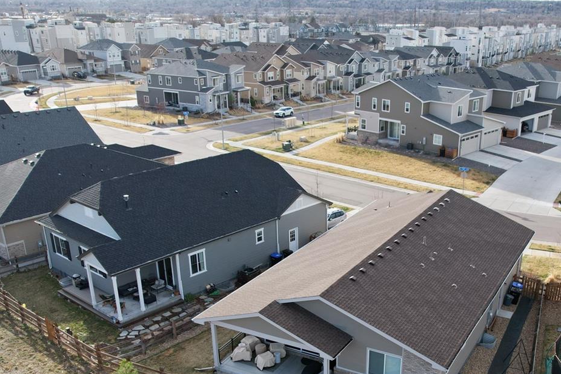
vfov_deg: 34.2
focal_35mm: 38
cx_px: 348
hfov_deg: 50.2
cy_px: 288
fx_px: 592
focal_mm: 8.38
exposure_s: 1/725
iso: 200
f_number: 2.8
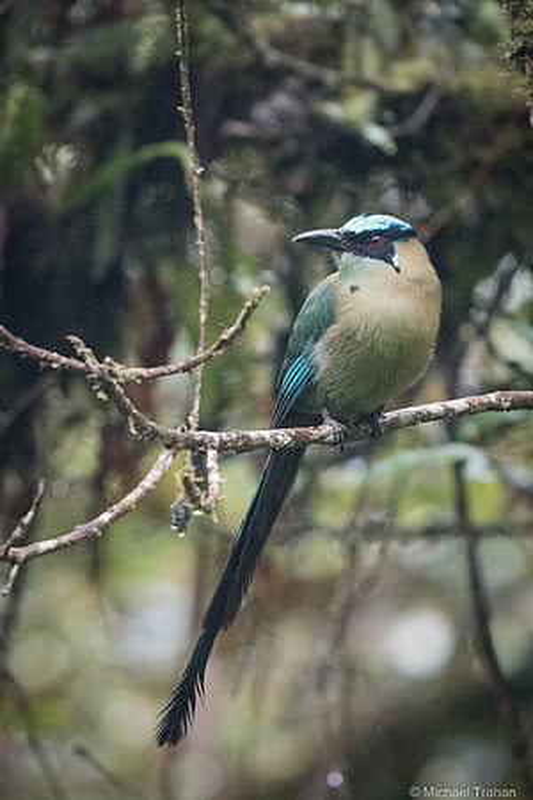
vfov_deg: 2.7
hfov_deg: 1.8
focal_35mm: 752
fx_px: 16697
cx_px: 184
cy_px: 427
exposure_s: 1/800
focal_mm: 470
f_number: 6.3
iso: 12800
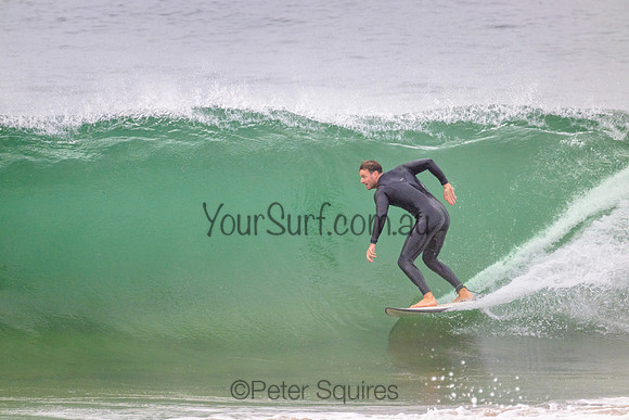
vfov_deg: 1.7
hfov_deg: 2.6
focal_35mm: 800
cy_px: 210
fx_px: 13980
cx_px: 314
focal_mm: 800
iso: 2000
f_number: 11
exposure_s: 1/2000
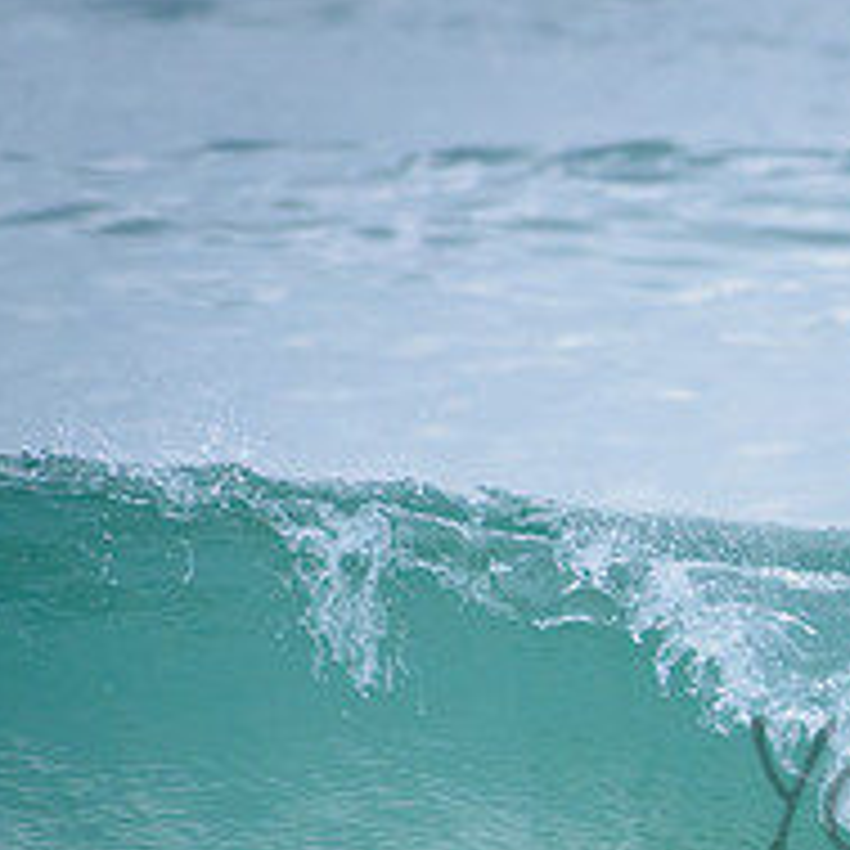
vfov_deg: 1.1
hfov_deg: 1.1
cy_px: 635
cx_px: 1318
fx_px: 44533
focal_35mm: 1603
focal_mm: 500
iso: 900
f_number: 5.6
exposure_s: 1/2000
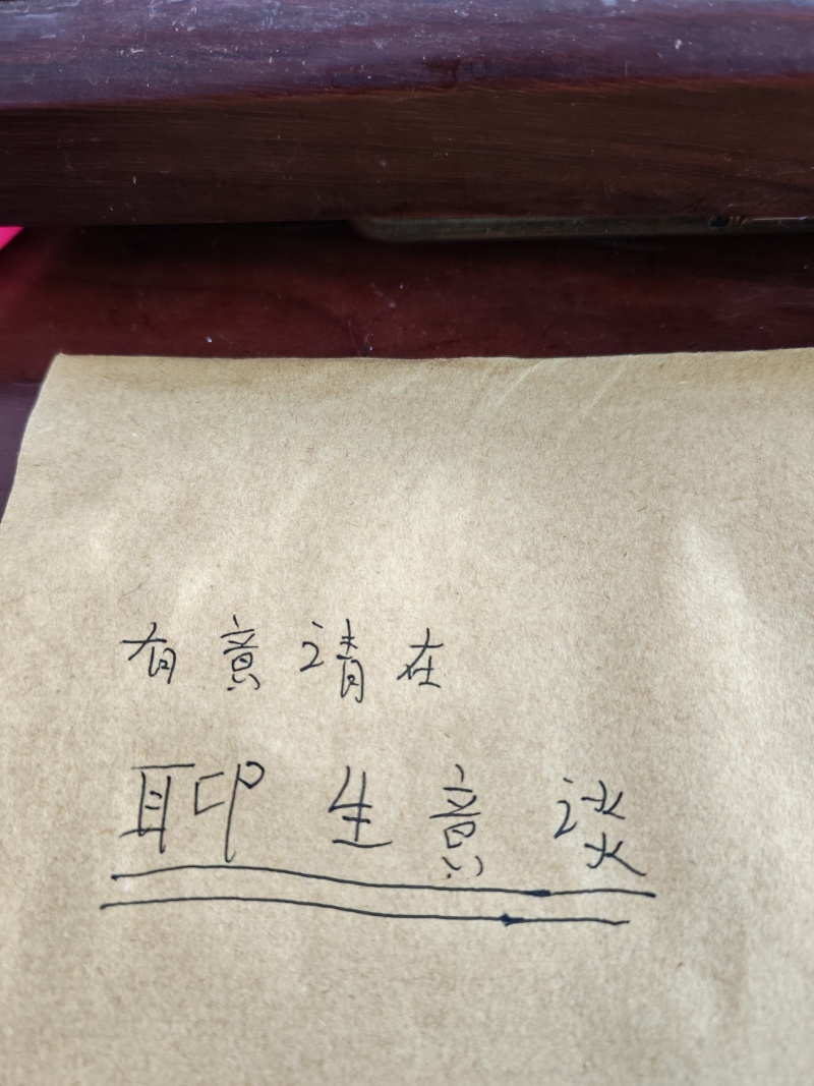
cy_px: 543
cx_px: 407
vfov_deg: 65.3
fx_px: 847
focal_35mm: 27
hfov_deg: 51.3
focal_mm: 5.52
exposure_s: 1/25
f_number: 1.95
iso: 640
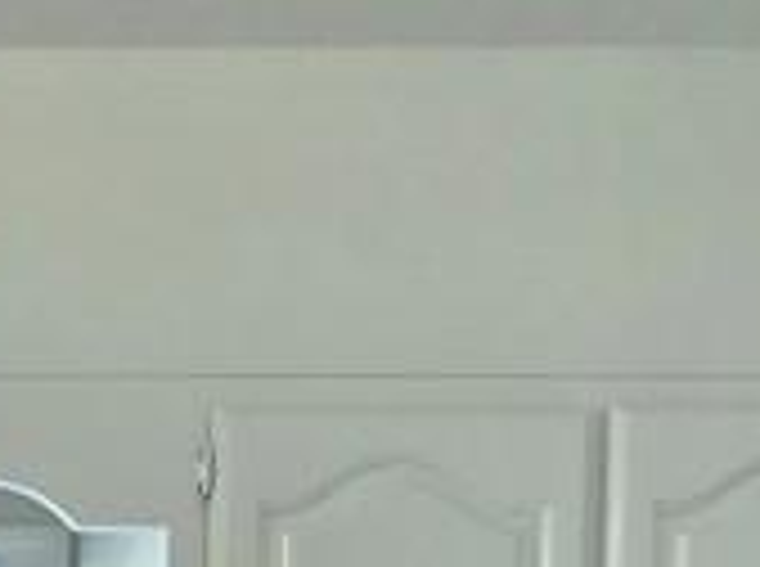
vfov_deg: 13.5
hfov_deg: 20.0
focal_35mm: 79
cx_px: -495
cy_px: 1364
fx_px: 1731
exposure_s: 1/60
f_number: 2.2
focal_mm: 2.2
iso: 320
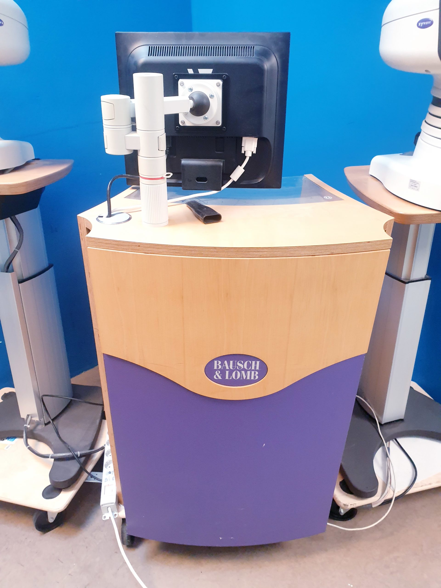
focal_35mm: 26
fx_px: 442
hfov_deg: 53.1
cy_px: 294
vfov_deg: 67.3
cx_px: 220
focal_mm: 4.3
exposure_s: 1/50
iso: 320
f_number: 2.4
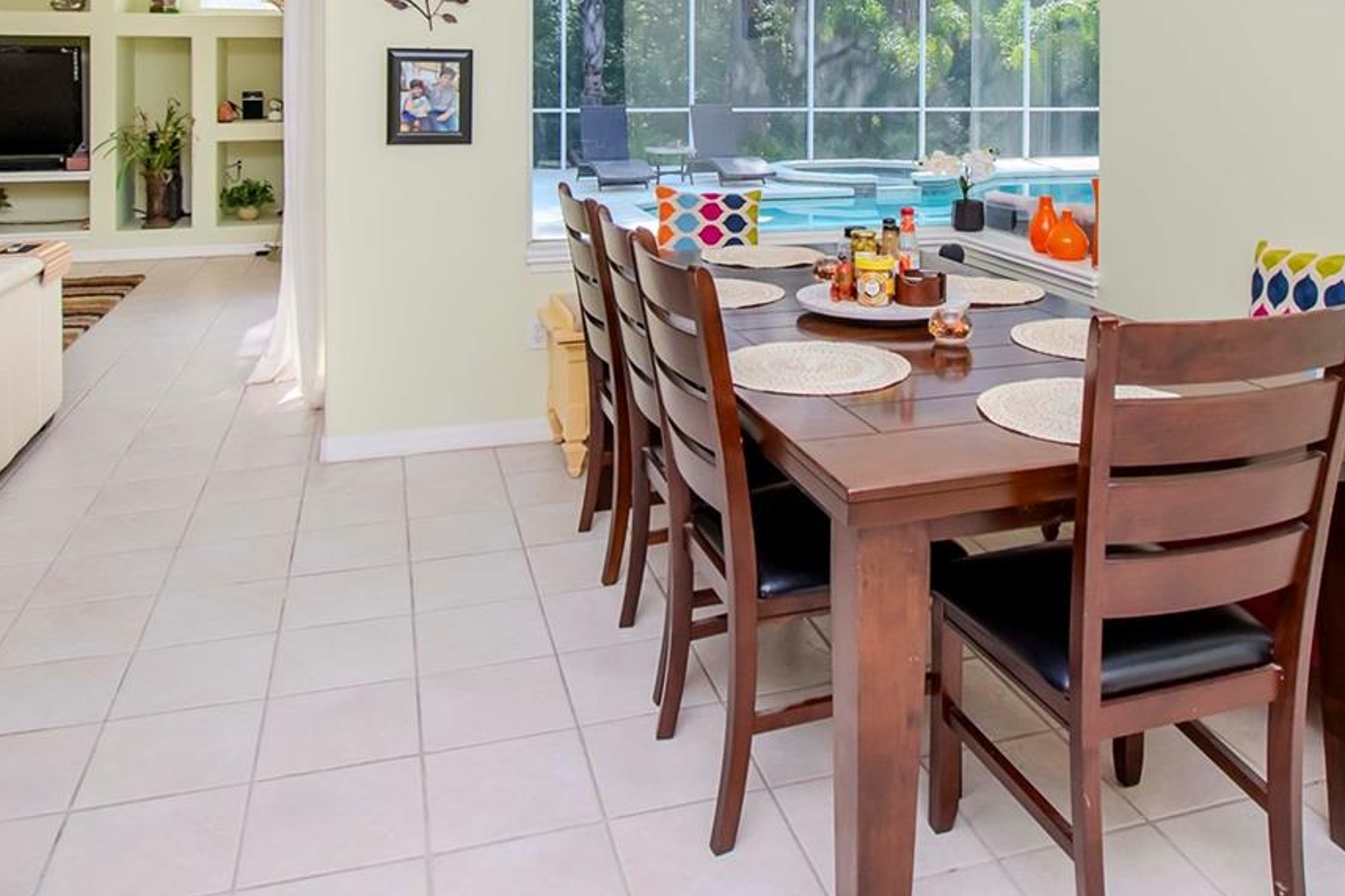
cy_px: 83
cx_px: 749
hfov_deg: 65.3
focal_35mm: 28
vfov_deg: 42.4
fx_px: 1046
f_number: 9
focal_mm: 10
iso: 800
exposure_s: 1/160
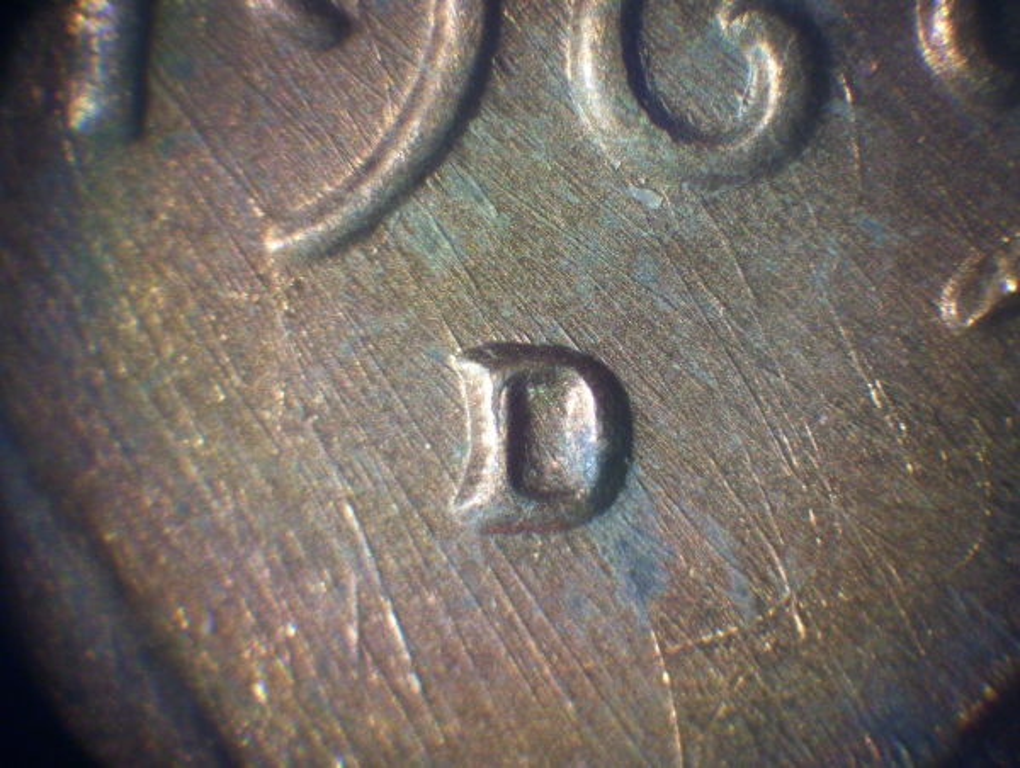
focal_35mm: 70
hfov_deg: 27.7
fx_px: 2066
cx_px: 510
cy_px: 384
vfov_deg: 21.1
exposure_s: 1/8
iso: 160
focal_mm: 11.6
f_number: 4
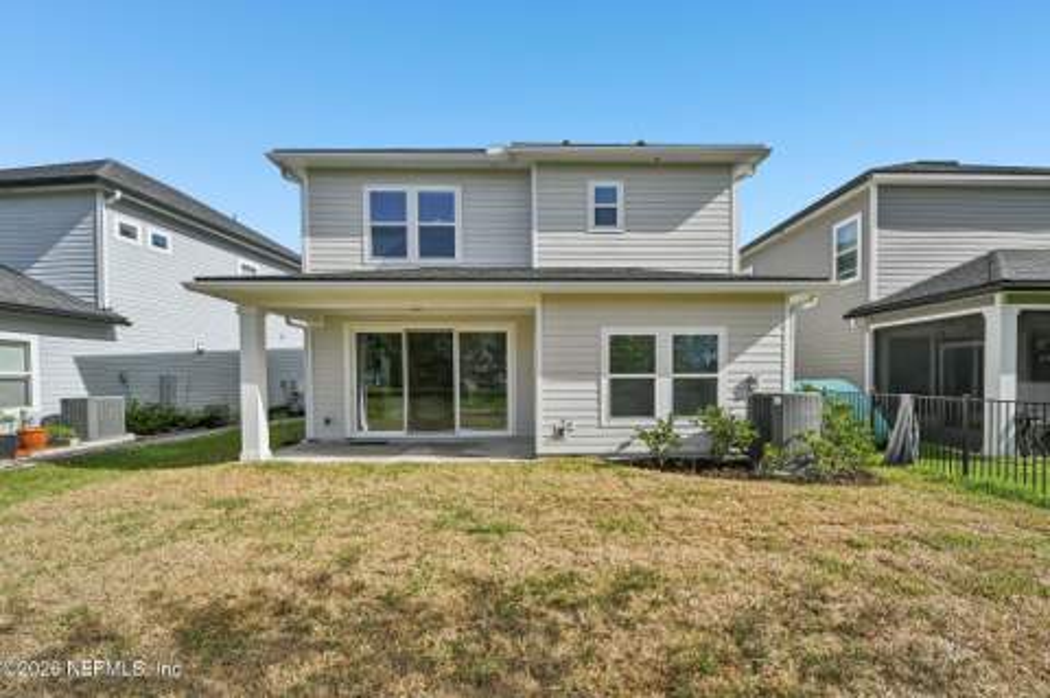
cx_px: 525
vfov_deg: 77.2
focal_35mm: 15
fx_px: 437
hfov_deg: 100.4
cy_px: 349
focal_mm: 10
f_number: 8
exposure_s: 1/1250
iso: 400
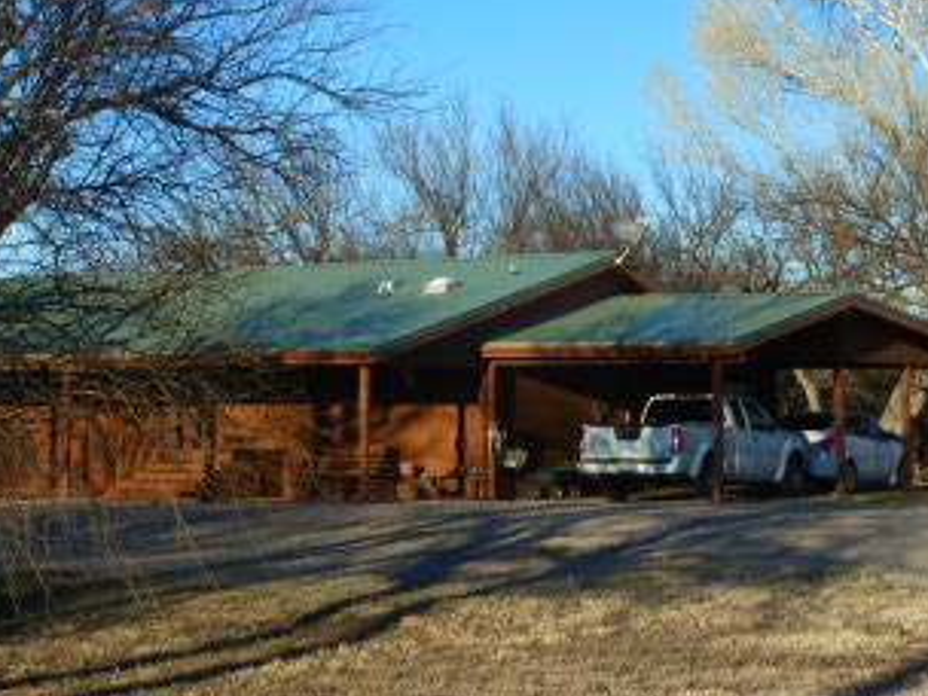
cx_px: 516
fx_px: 2091
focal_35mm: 78
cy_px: 174
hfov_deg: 25.0
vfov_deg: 18.8
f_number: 4
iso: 80
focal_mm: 6.1
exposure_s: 1/400
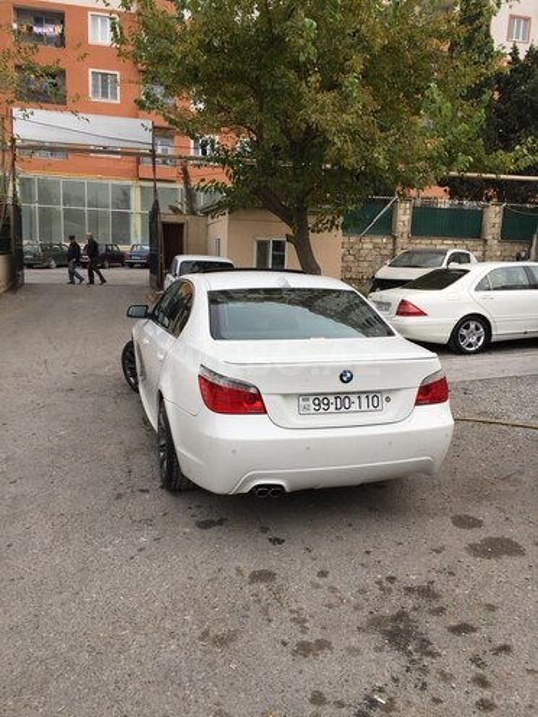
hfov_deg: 48.2
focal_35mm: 29
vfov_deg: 61.7
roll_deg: -1.6
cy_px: 358
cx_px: 269
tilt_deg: -8.5
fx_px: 601
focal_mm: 4.15
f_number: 2.2
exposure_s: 1/249
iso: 32
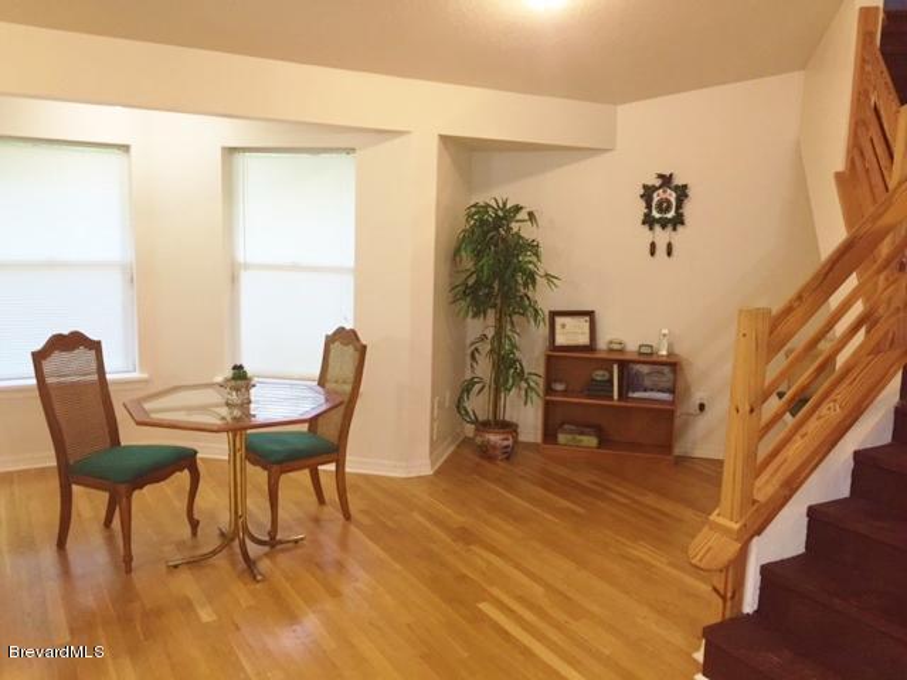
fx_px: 760
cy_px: 340
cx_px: 454
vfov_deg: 48.2
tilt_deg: -7.5
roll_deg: -3.0
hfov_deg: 61.7
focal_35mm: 29
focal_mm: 4.15
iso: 160
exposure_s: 1/30
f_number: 2.2
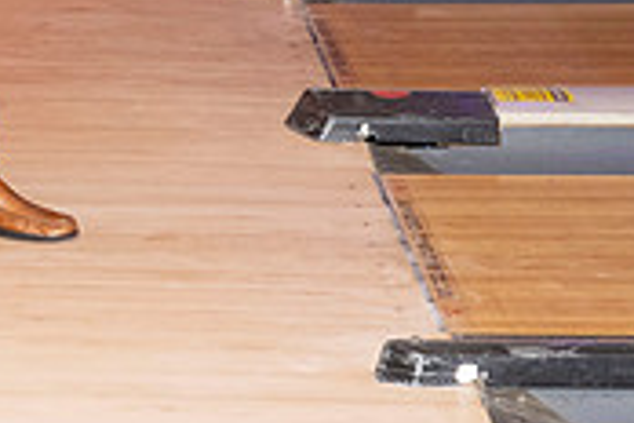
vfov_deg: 8.0
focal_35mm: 170
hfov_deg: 11.8
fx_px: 2994
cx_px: -182
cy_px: -137
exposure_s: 1/100
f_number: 5.6
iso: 2000
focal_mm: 51
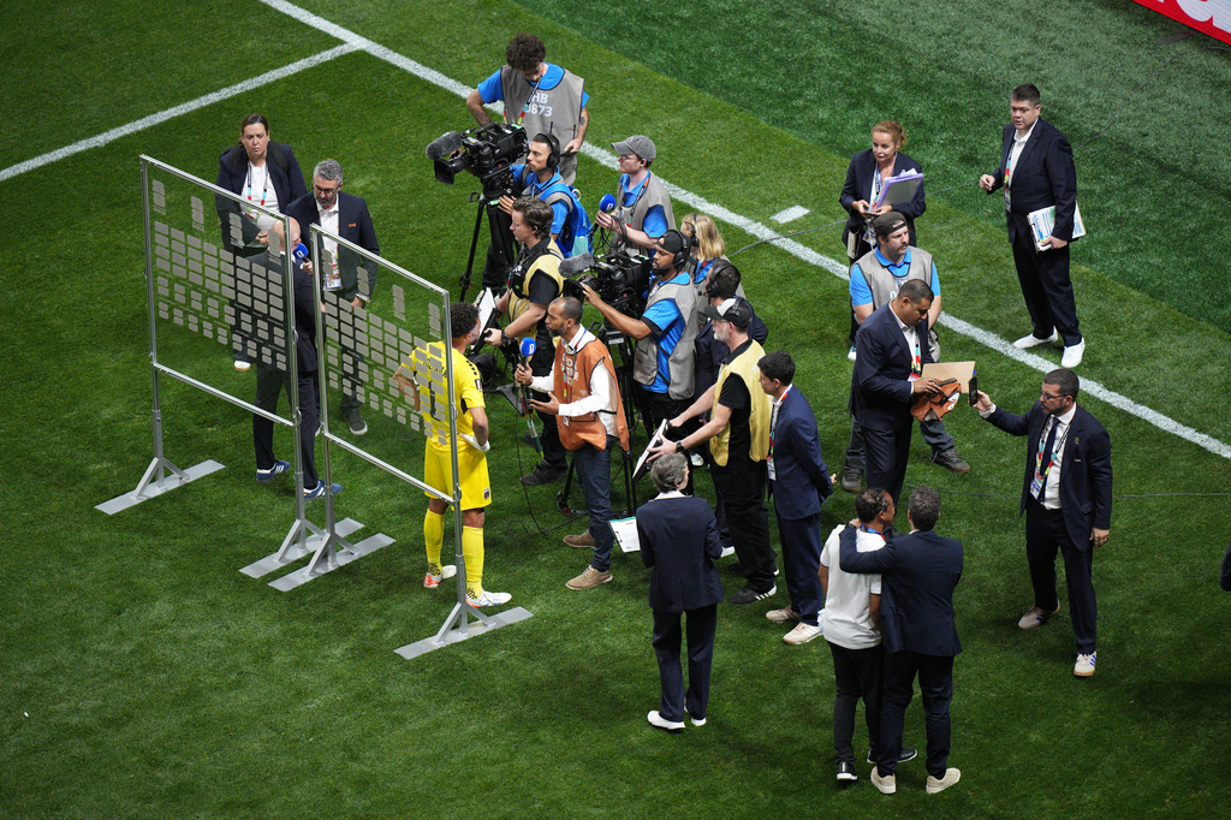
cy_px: 410
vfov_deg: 3.4
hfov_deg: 5.2
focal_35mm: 400
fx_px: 13673
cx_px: 616
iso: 6400
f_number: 2.8
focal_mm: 400
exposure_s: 1/4000
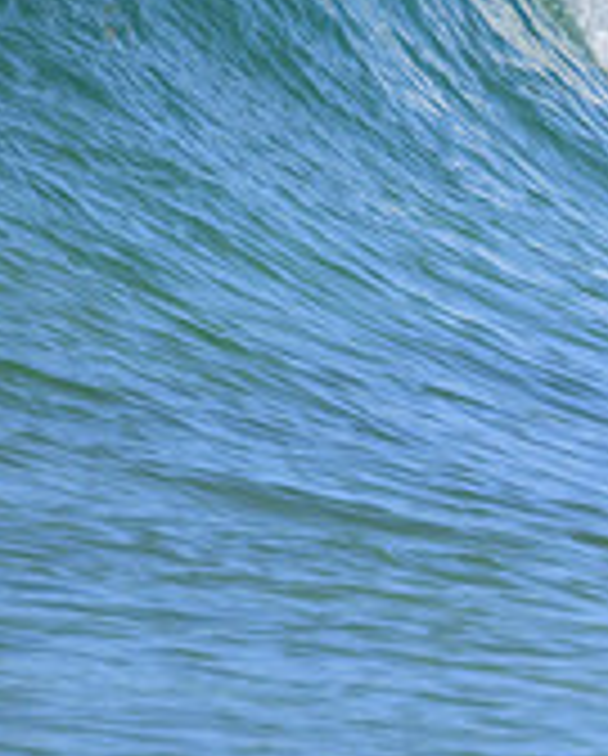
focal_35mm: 2587
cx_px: 1230
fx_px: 58032
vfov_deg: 0.7
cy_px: 430
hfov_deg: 0.6
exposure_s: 1/2000
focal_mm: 800
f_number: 11
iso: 1400
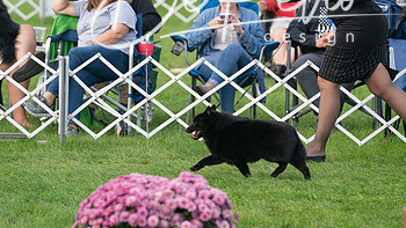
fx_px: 2843
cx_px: 232
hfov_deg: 8.2
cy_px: 66
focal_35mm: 264
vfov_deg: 4.6
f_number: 3.5
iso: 800
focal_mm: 152
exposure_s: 1/3200
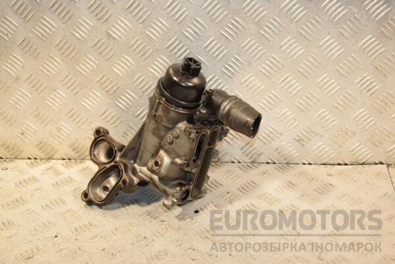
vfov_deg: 22.6
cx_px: 198
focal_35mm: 60
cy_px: 132
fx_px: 658
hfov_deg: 33.4
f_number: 5.6
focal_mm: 40
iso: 800
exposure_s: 1/200
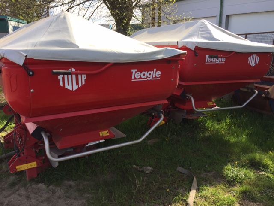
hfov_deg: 61.7
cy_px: 103
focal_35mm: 29
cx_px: 137
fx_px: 230
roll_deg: +1.5
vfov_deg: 48.2
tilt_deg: -15.9
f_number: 2.2
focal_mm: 4.15
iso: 32
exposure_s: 1/719
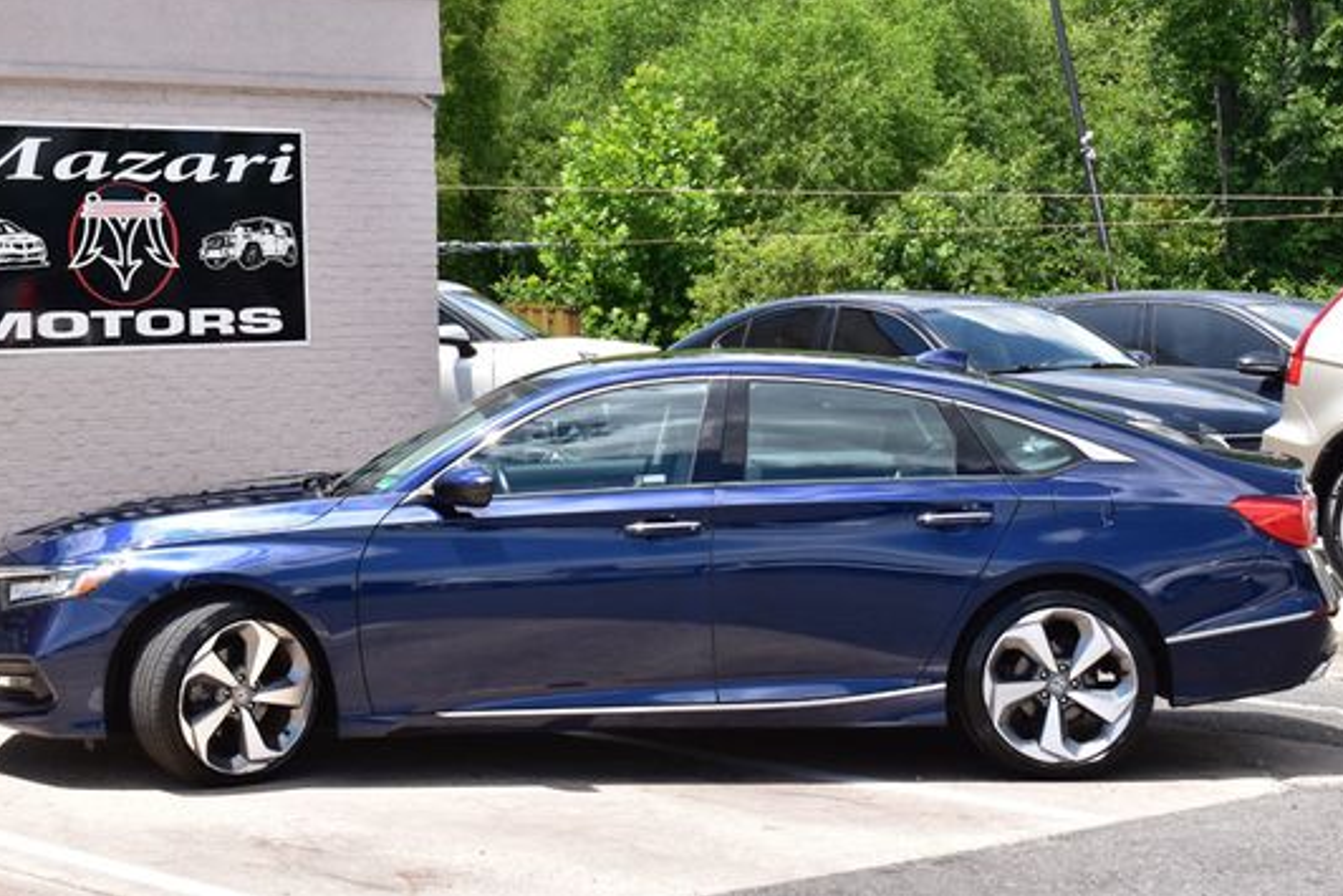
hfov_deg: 24.4
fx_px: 3097
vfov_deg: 16.5
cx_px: 553
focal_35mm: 83
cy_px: 361
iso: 400
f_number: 11
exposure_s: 1/400
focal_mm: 46
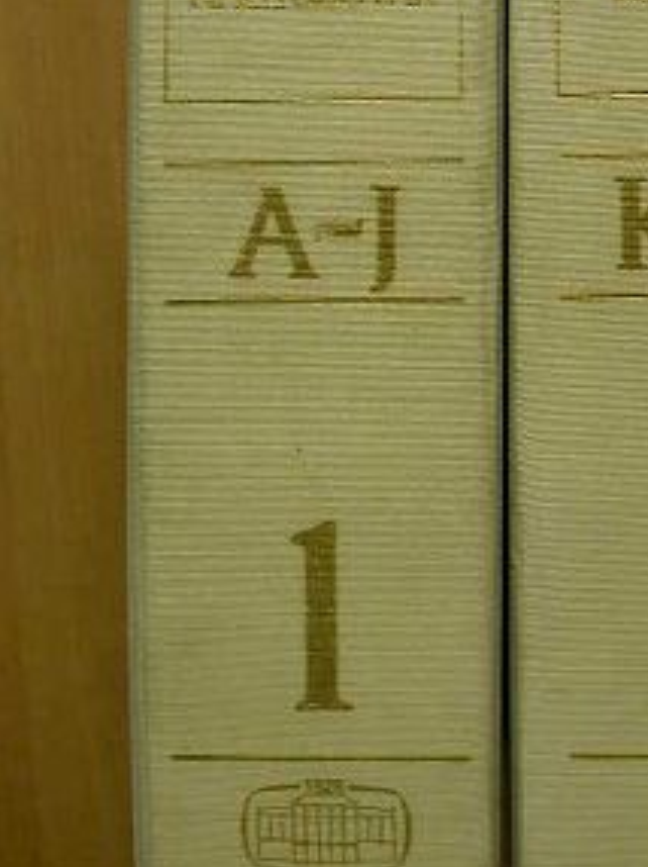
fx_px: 1625
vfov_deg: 29.7
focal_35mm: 65
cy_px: 311
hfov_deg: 22.3
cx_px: 509
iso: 100
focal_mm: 8.6
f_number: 3.4
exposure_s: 1/79.3
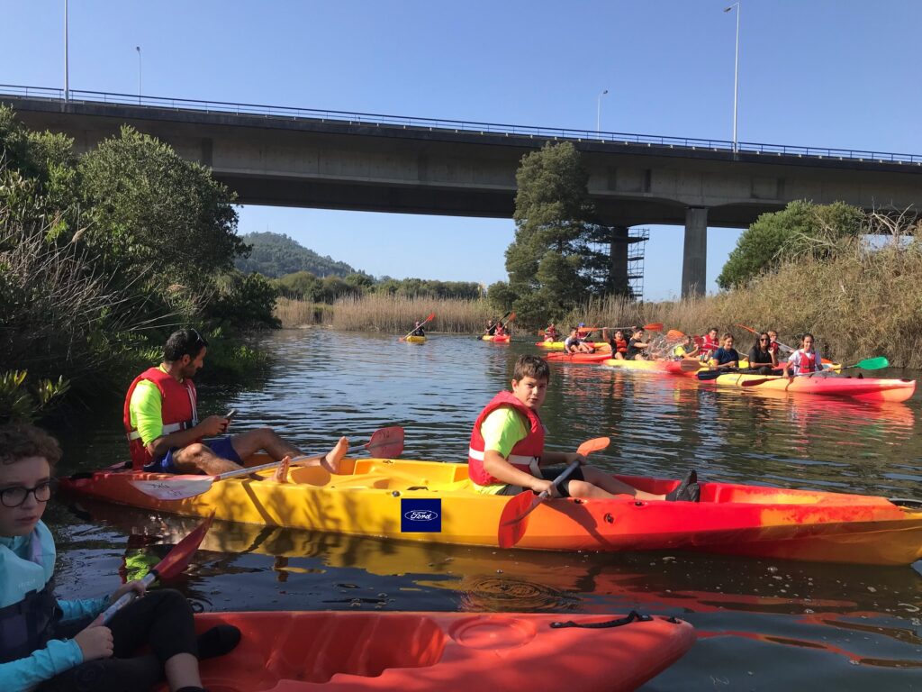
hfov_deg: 63.4
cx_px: 461
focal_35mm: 28
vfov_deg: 49.7
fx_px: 746
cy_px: 346
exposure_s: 1/1709
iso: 20
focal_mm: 3.99
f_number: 1.8
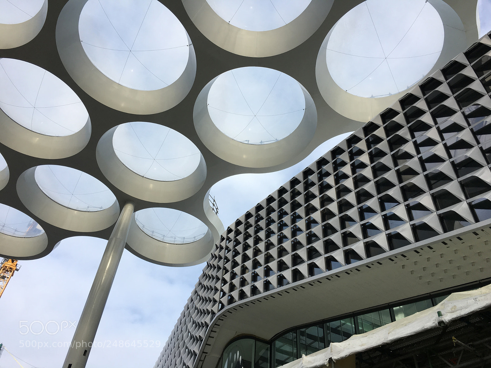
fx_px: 411
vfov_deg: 48.2
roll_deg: -4.6
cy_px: 184
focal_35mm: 29
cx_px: 246
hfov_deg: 61.7
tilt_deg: +44.3
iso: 25
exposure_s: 1/1148
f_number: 2.2
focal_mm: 4.15
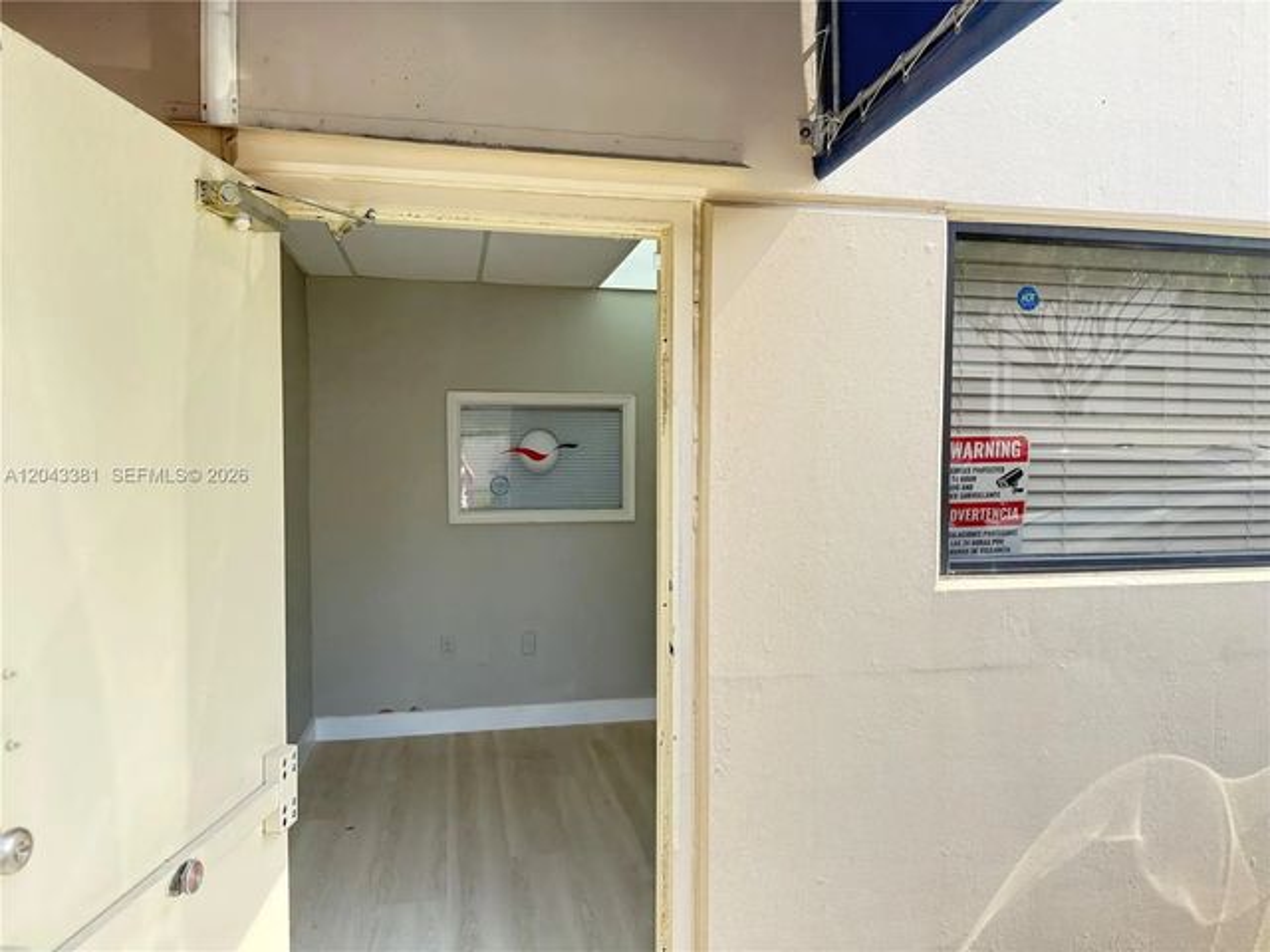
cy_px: 476
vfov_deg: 56.8
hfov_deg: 71.6
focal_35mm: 24
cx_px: 635
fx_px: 881
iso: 100
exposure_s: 1/589
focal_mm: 6.76
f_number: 1.78
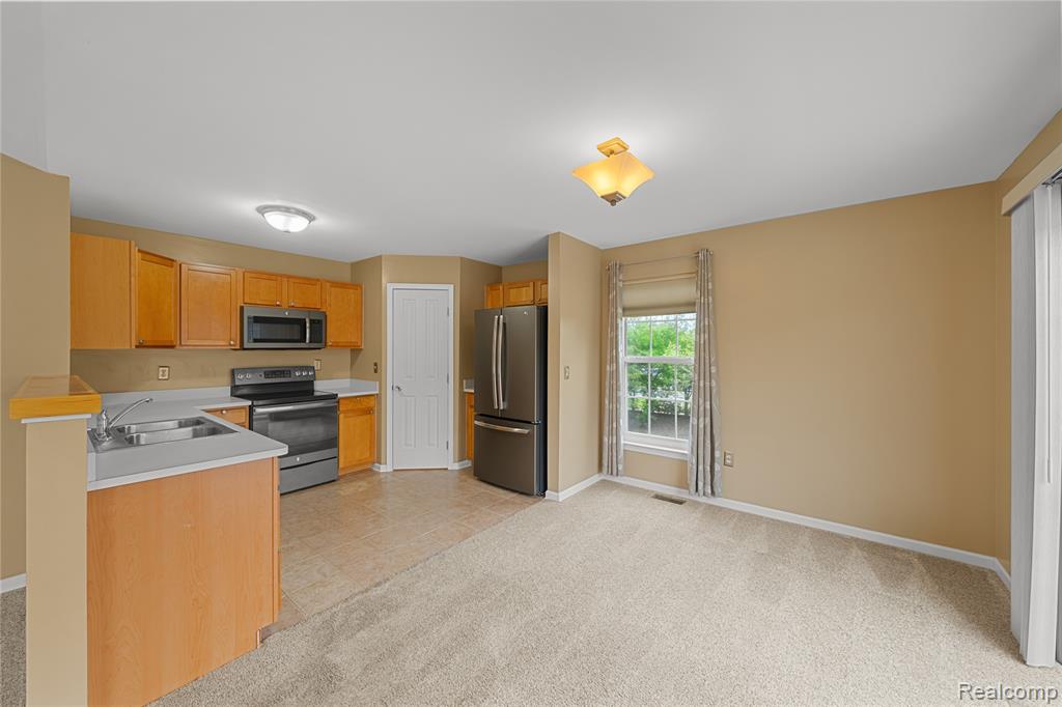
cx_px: 531
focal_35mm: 13
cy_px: 354
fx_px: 383
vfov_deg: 85.4
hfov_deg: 108.3
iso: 250
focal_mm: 13
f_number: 8
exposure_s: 1/3
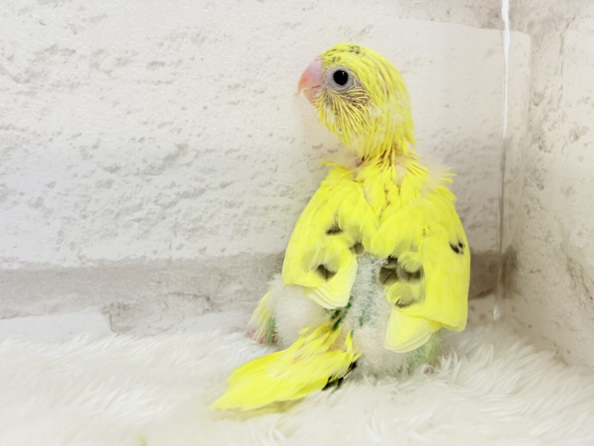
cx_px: 297
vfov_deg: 28.0
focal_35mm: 52
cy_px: 223
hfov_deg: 36.8
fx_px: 892
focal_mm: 5.96
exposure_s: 1/100
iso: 80
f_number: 1.6
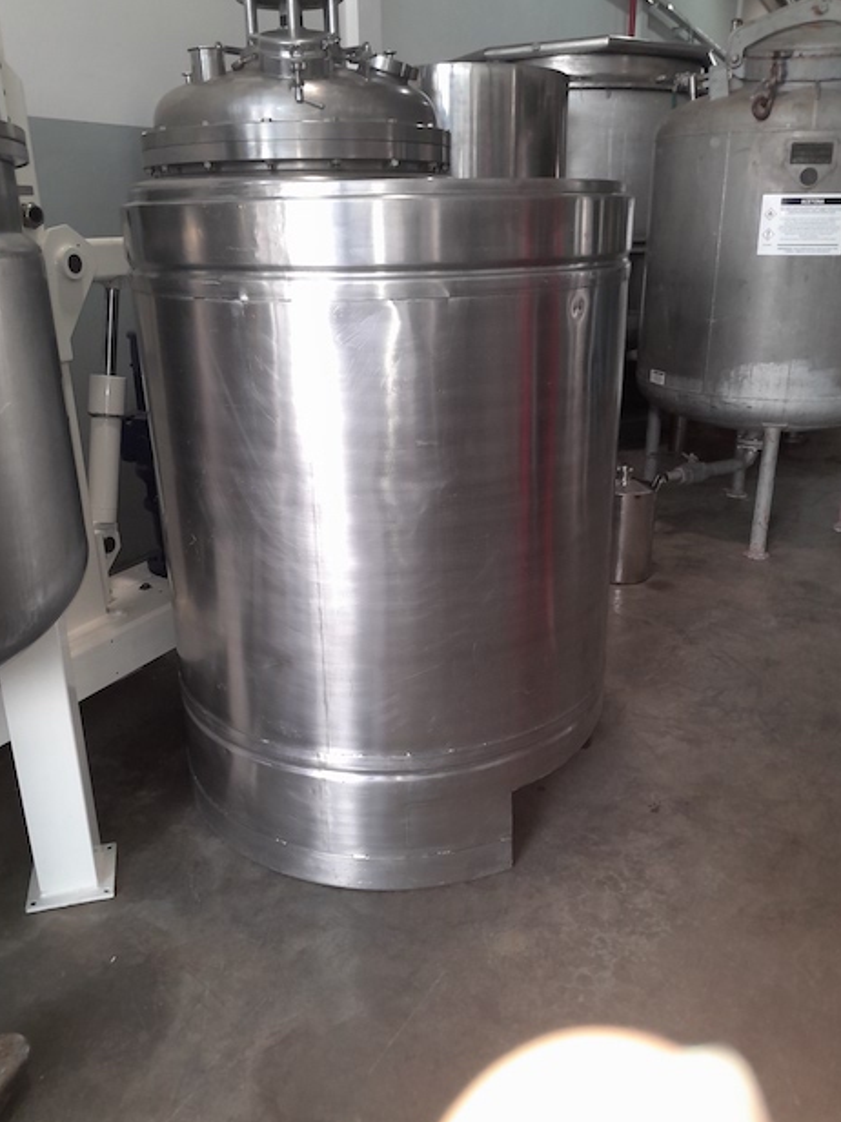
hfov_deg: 51.4
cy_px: 552
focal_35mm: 27
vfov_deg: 65.3
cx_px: 413
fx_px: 875
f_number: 1.8
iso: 125
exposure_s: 1/50
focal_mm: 3.98
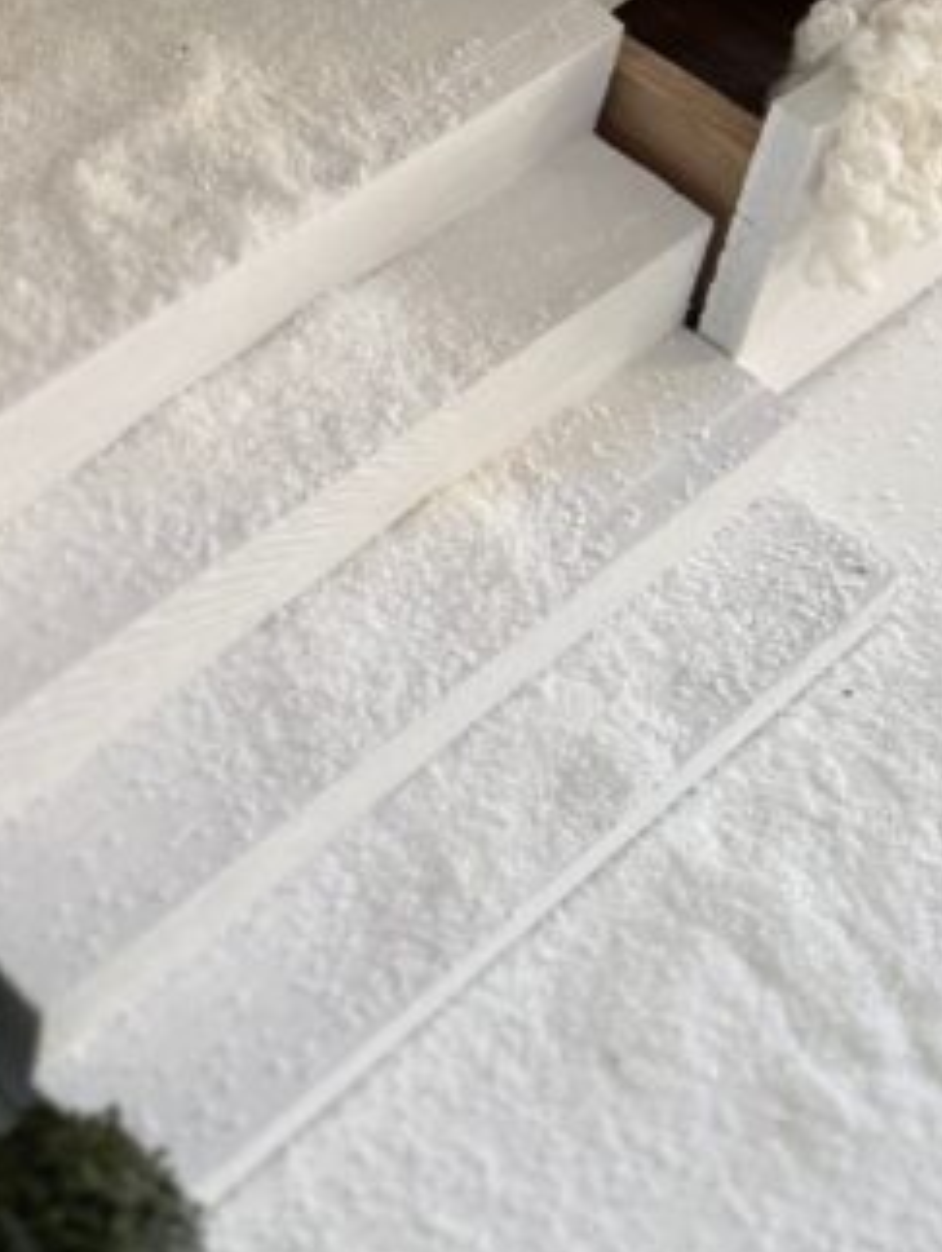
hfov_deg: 18.3
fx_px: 2752
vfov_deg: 23.9
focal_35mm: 76
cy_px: -151
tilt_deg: -36.5
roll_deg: -2.4
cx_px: -213
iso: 640
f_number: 1.78
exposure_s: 1/60
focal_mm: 6.76
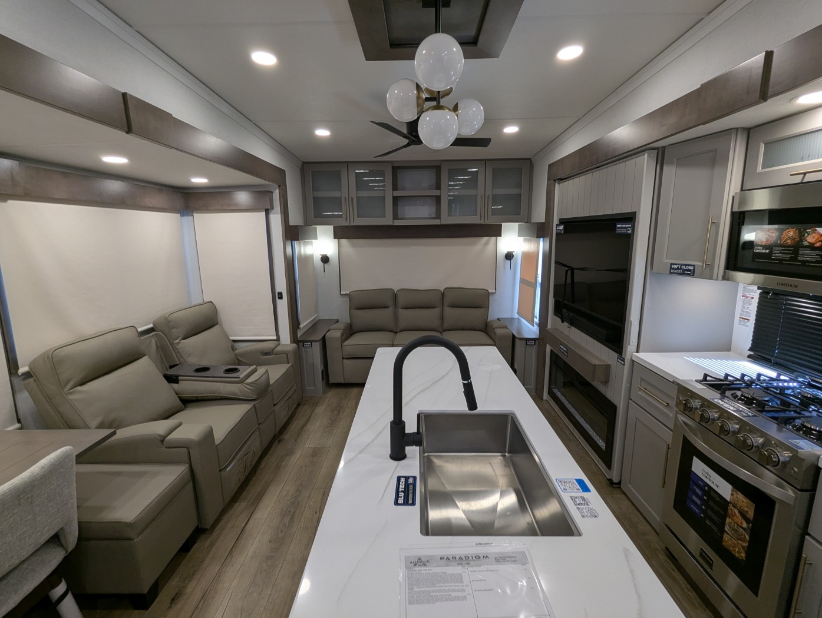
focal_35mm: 16
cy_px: 309
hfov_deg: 94.4
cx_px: 411
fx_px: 380
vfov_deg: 78.2
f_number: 2.2
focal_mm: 2.35
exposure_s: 1/36.2
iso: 57
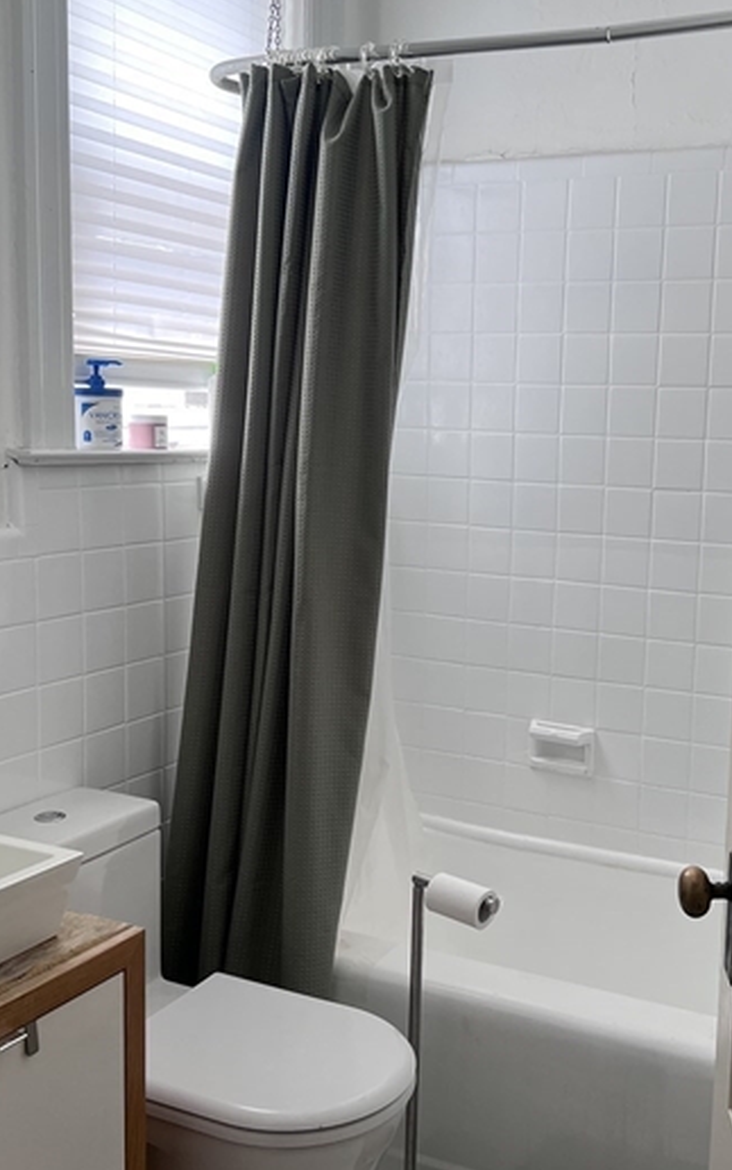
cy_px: 567
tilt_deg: -7.1
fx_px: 1307
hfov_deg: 31.1
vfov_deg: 48.2
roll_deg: -1.4
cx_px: 460
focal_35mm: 41
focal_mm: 5.7
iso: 64
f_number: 1.5
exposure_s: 1/120
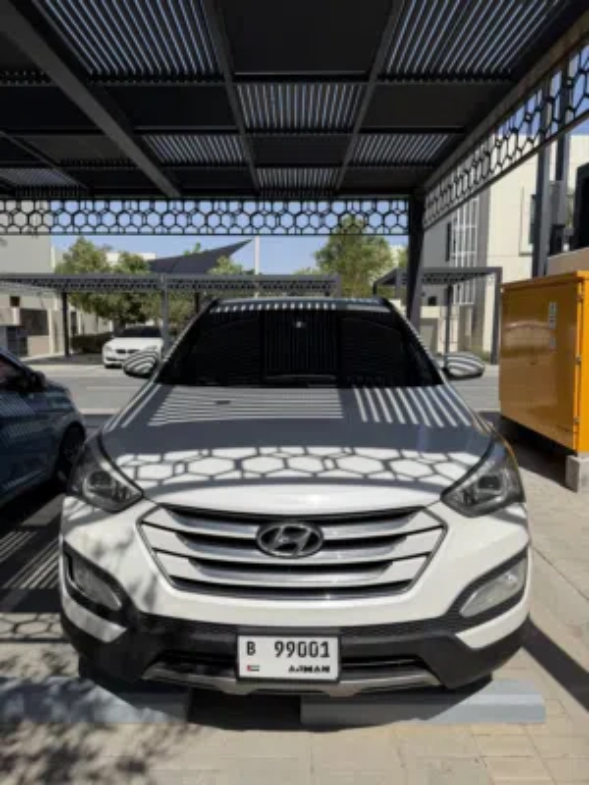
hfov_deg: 56.8
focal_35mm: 24
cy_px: 392
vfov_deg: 71.6
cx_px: 294
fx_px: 544
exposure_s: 1/10309
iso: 80
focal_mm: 6.76
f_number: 1.78
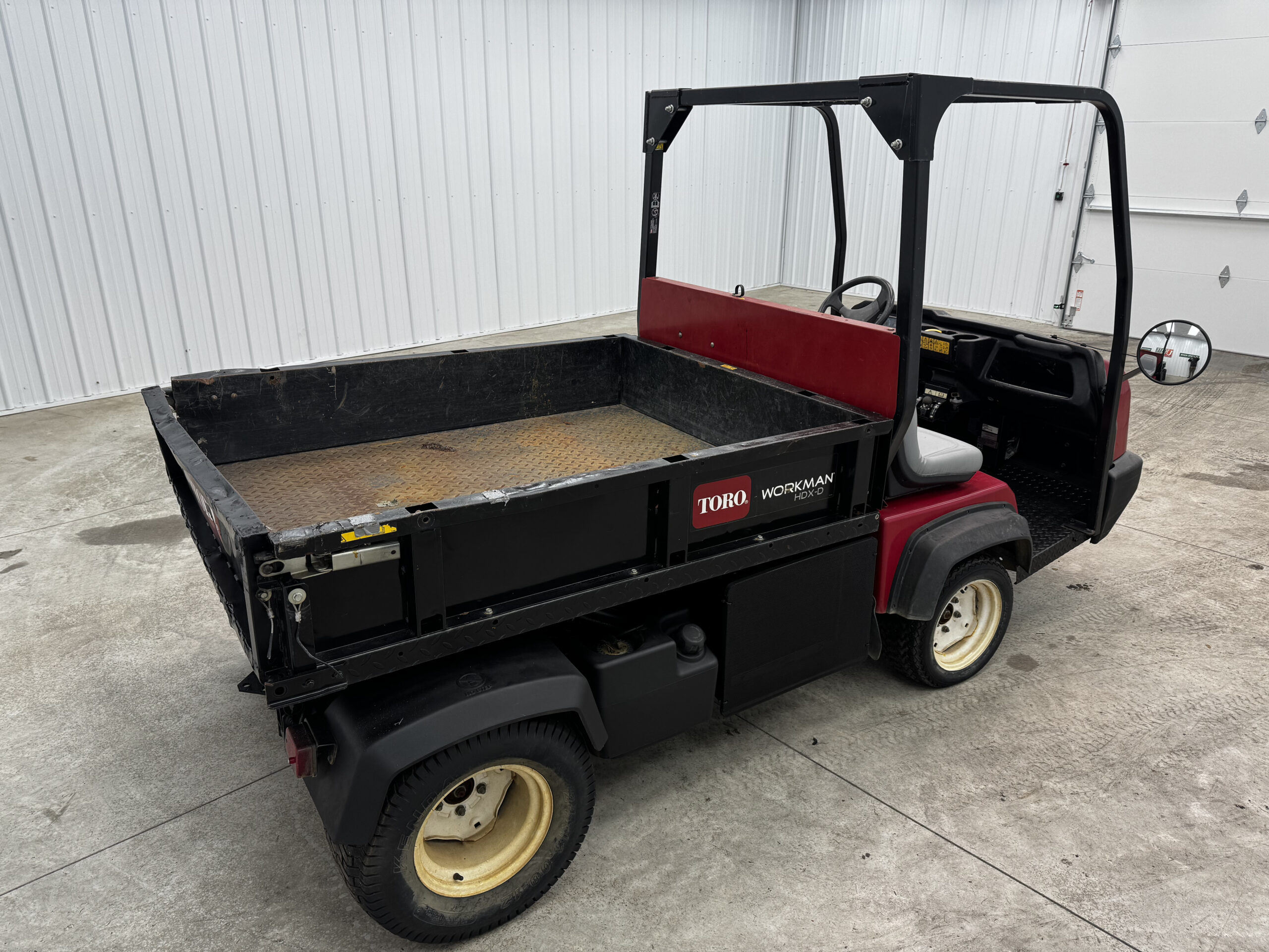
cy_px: 476
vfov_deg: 56.8
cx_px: 634
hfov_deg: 71.6
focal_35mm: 24
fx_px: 880
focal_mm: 6.76
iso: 100
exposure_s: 1/120
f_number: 1.78
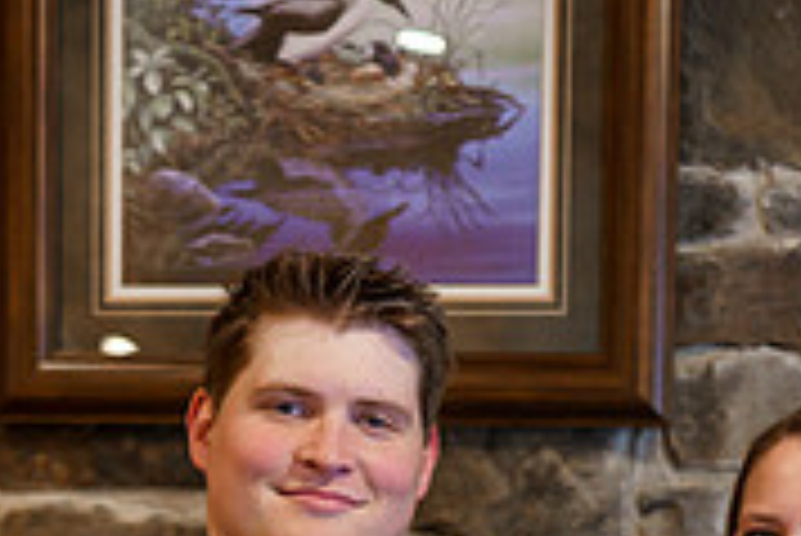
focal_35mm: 125
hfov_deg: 16.4
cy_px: 818
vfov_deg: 10.6
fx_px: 2783
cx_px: 439
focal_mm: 35
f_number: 2.2
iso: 1600
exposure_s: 1/200
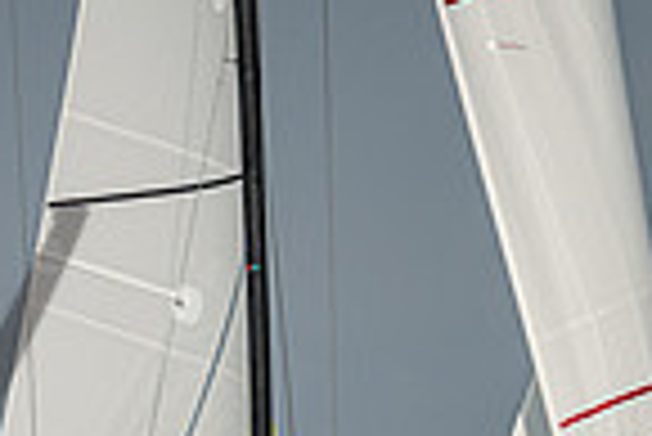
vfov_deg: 1.0
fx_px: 23912
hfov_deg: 1.6
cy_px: 712
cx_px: 130
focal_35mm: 1319
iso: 250
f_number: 5.3
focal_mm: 330
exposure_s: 1/4000
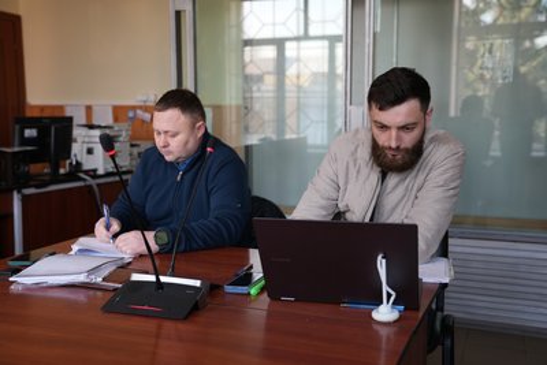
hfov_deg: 47.4
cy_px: 182
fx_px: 623
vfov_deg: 32.7
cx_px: 274
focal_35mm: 41
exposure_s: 1/50
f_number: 3.5
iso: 200
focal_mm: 41
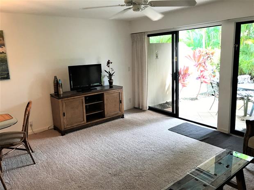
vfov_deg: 49.7
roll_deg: +2.7
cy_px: 95
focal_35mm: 28
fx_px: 205
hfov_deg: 63.4
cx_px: 127
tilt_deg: -10.7
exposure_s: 1/30
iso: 40
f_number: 1.8
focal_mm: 3.99
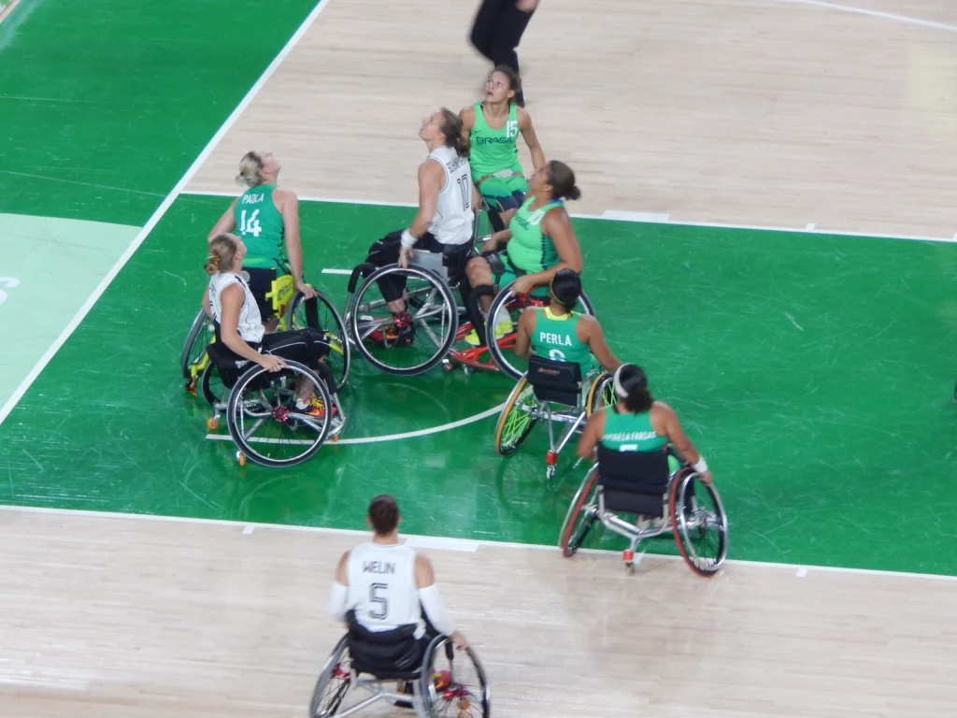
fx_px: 6967
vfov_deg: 5.9
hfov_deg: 7.9
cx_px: 478
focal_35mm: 252
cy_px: 359
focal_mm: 44.9
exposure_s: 1/30
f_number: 5.6
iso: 160
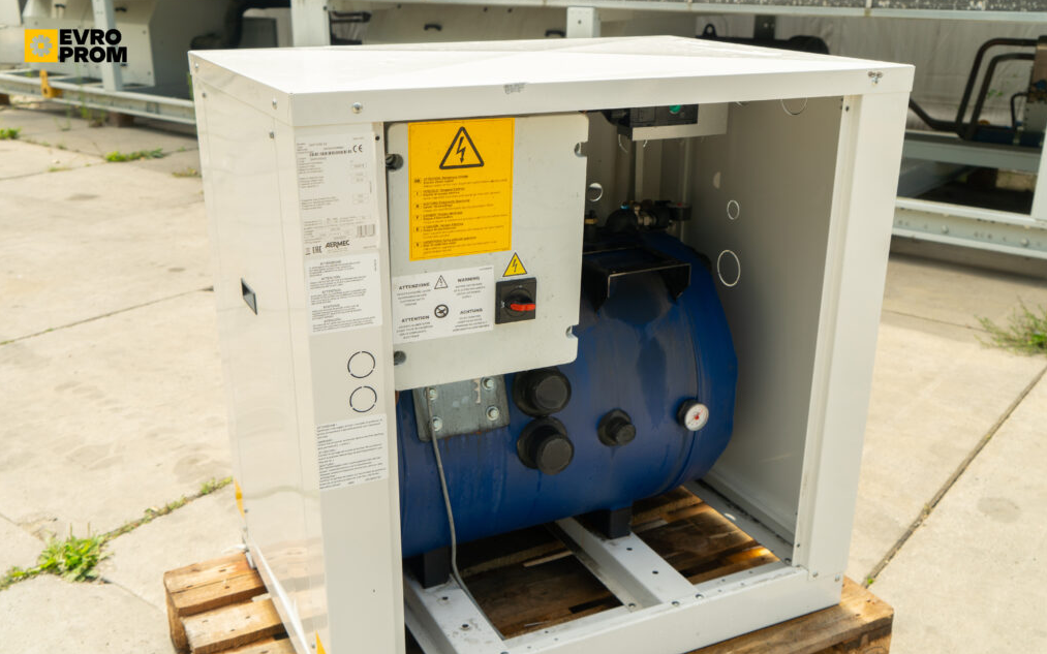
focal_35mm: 34
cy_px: 347
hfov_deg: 56.7
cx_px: 519
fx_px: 970
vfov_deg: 37.3
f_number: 6.3
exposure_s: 1/100
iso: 100
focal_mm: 33
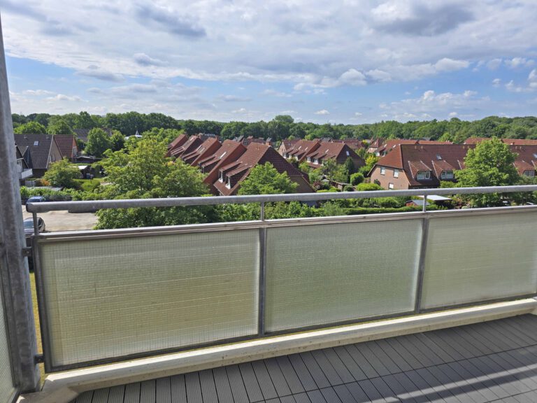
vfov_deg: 58.9
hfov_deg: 73.9
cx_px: 268
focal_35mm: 23
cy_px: 202
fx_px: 357
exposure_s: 1/909
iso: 12
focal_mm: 6.3
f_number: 1.7
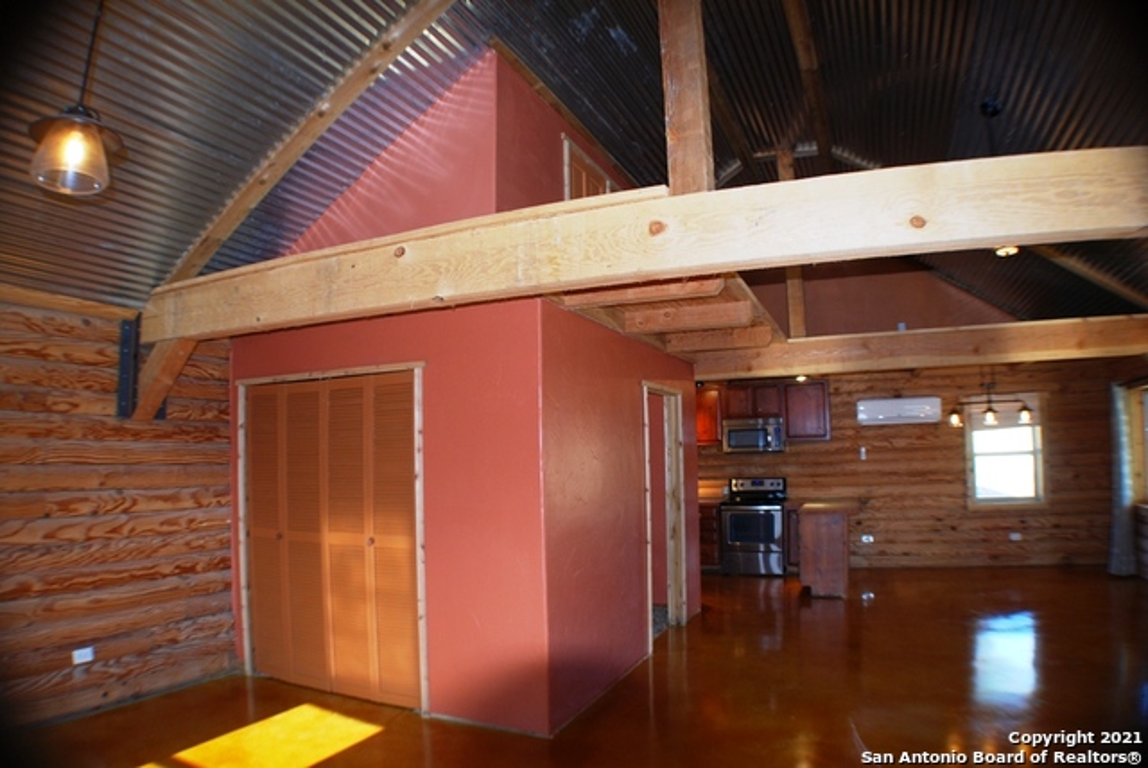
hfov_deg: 67.3
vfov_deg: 48.0
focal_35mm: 27
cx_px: 574
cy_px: 384
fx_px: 862
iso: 200
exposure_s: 1/60
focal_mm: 18
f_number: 3.5
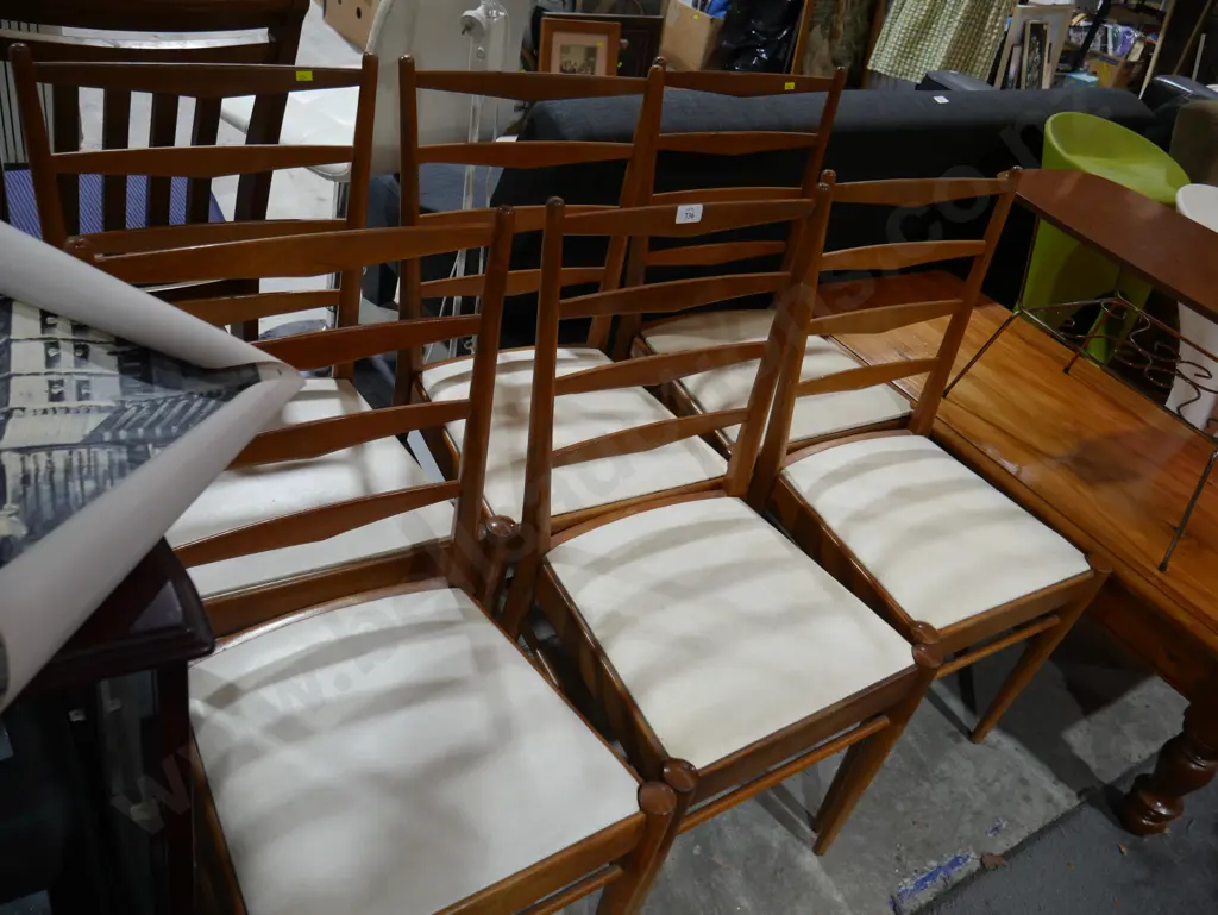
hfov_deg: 63.4
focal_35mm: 28
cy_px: 458
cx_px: 609
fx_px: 986
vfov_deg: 49.8
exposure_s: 1/60
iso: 200
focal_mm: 14
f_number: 3.5
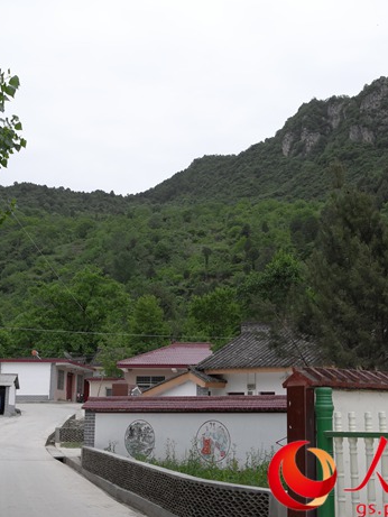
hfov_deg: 28.6
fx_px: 762
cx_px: 195
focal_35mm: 51
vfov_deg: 37.5
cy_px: 259
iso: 100
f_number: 8
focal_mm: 23.8
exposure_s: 1/250
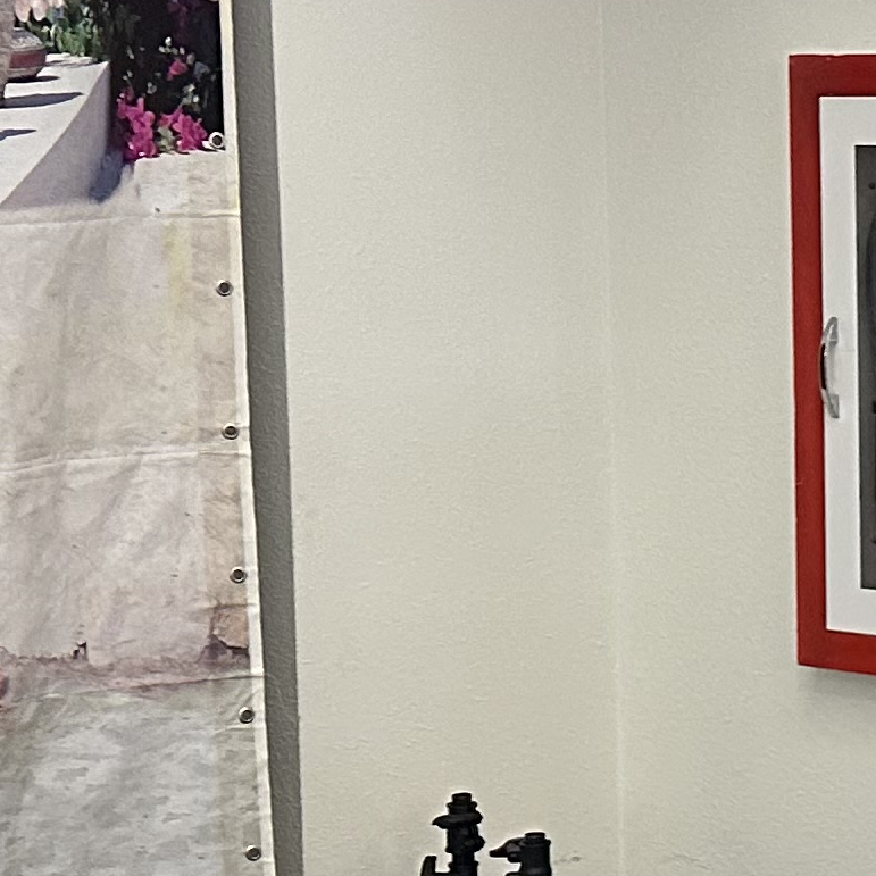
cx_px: 1216
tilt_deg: -8.3
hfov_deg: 14.8
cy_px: 559
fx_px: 3178
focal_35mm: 111
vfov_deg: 15.7
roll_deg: -0.8
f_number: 1.78
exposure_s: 1/60
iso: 400
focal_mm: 6.86
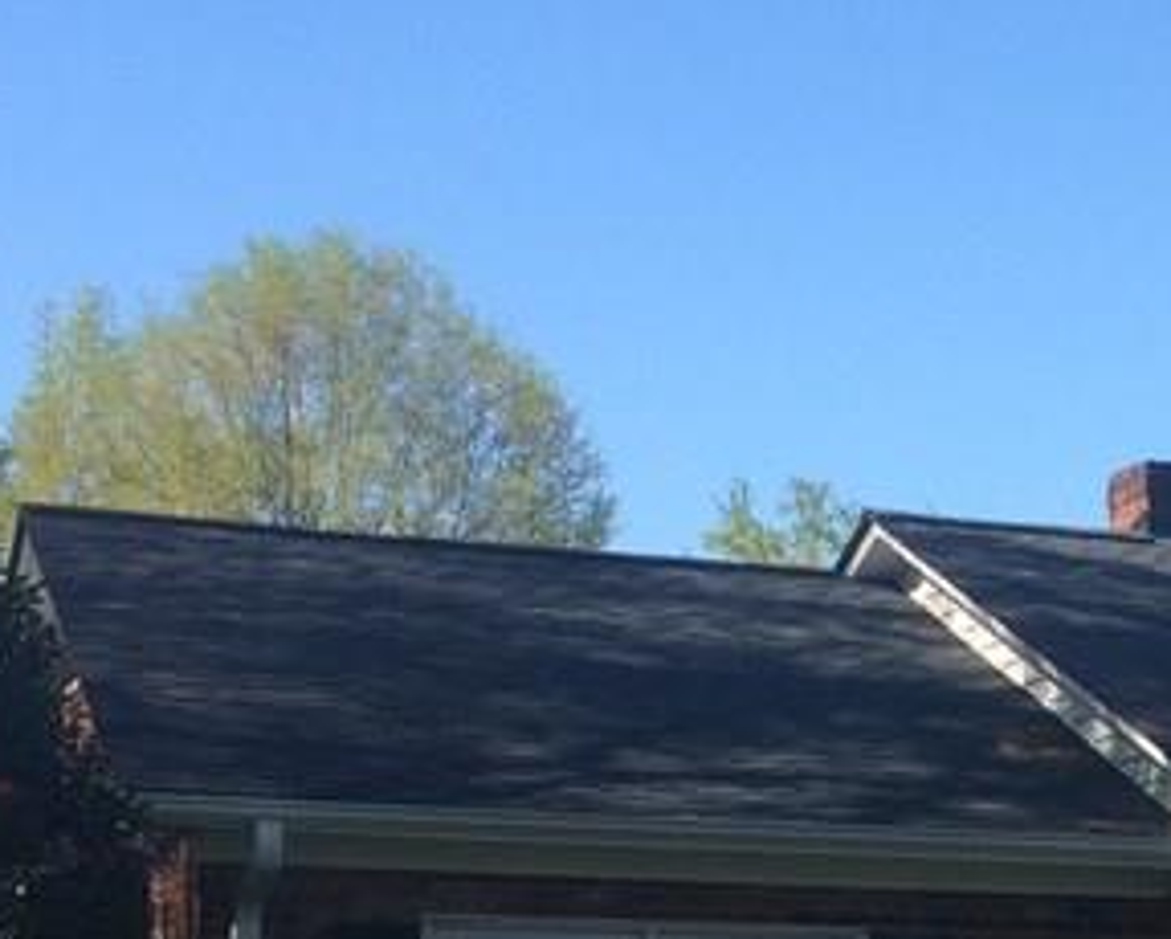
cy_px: 902
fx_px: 3503
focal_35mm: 101
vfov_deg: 15.0
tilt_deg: +2.8
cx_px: 1383
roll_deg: +1.4
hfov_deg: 18.1
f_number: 2.2
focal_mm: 4.15
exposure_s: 1/1109
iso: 32
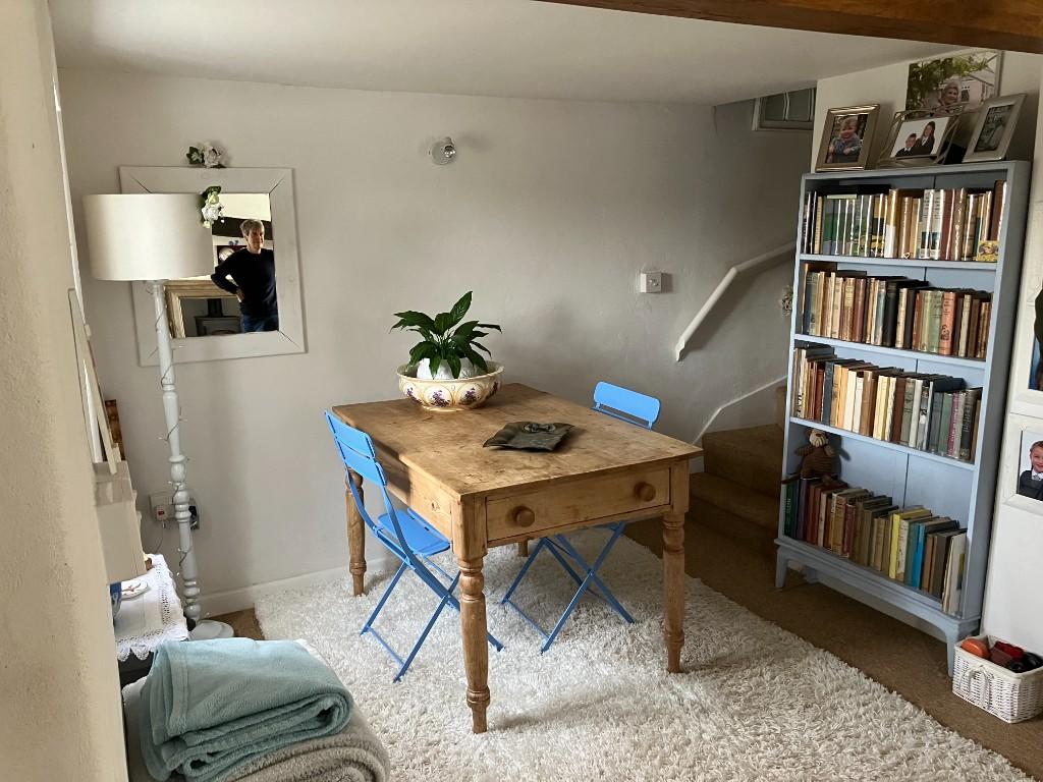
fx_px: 844
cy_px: 391
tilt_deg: -11.2
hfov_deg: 63.4
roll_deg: +0.6
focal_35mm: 28
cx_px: 522
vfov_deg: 49.7
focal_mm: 3.99
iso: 320
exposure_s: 1/54
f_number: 1.8
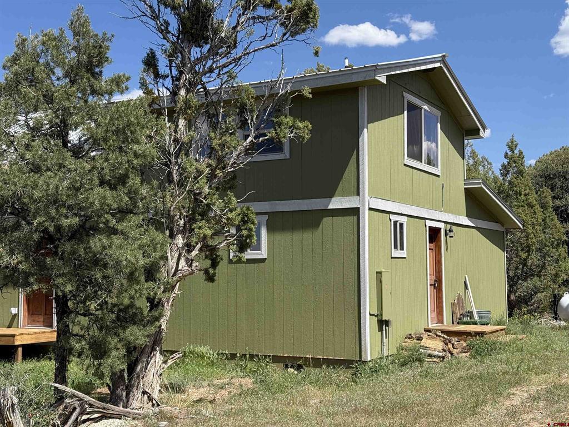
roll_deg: +1.2
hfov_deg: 39.7
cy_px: 214
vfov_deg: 30.3
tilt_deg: +3.7
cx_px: 284
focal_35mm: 48
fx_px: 789
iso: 100
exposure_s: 1/4878
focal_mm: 6.76
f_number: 1.78
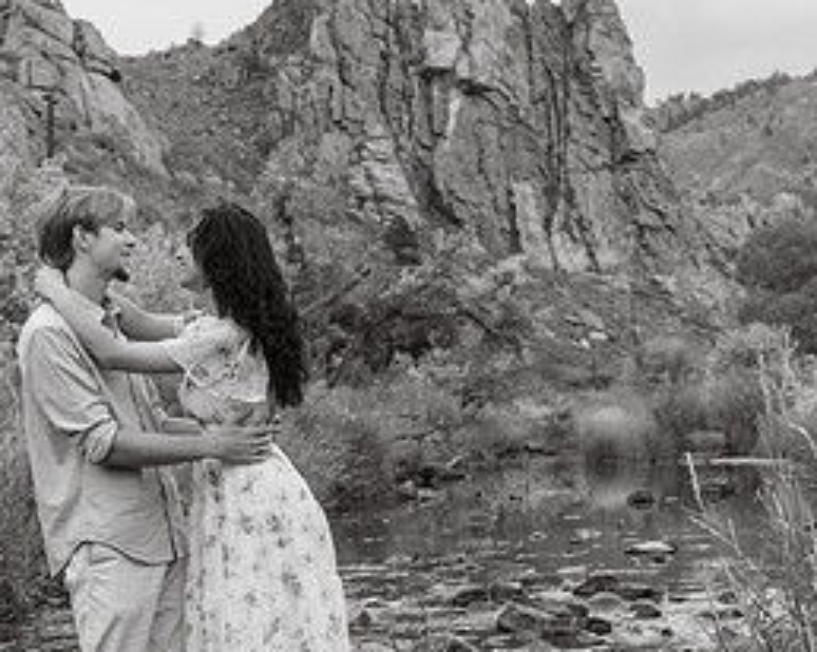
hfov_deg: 25.3
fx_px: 1788
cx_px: 177
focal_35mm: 74
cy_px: 473
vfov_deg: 20.5
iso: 320
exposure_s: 1/250
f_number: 3.5
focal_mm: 35
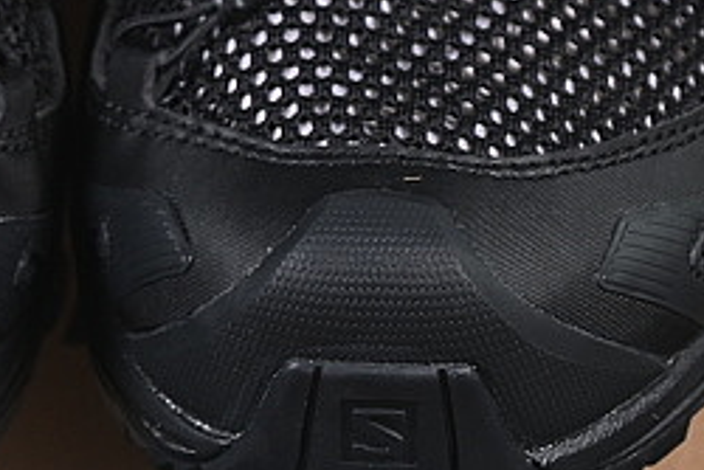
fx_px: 6339
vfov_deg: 4.2
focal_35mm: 324
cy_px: -132
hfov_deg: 6.3
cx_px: 42
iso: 160
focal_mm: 50
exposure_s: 1/60
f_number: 6.3
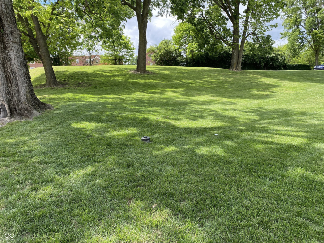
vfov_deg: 53.0
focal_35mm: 26
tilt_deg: -9.2
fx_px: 243
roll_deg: +0.5
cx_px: 162
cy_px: 122
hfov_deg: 67.3
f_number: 1.8
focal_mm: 4.25
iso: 32
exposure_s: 1/623
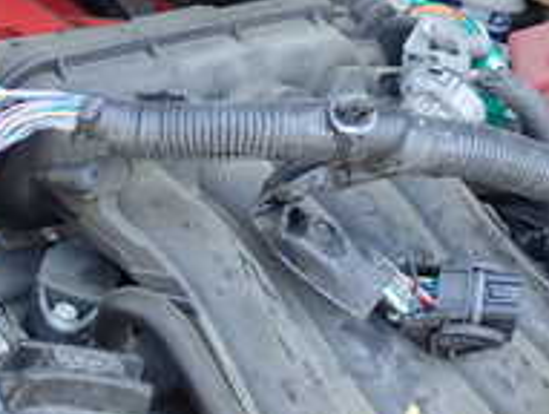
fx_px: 1494
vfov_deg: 14.8
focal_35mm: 94
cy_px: 598
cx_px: -52
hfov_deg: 19.9
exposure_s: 1/125
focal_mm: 5.5
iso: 100
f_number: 2.3
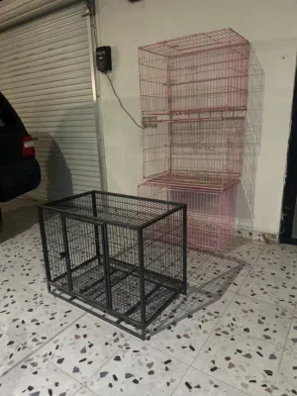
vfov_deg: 71.6
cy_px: 198
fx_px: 275
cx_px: 148
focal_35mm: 24
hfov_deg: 56.8
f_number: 1.78
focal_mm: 6.86
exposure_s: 1/30
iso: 800
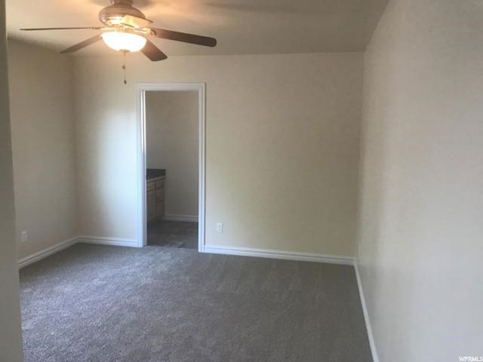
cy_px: 181
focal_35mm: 28
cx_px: 242
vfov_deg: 49.7
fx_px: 391
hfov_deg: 63.4
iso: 40
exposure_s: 1/30
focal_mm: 3.99
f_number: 1.8
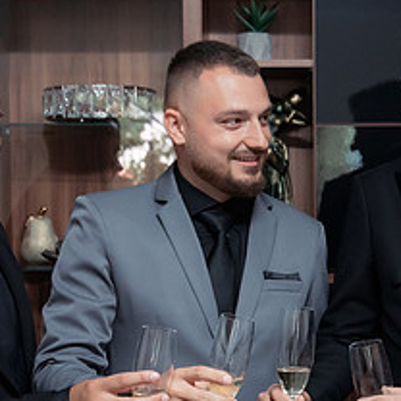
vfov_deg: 21.3
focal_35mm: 81
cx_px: 284
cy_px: 261
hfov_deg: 21.3
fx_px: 1062
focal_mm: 26
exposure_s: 1/200
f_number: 2.8
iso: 1600
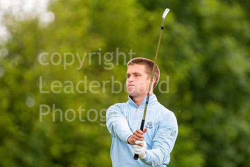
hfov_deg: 2.4
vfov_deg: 1.6
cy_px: 90
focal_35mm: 842
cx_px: 105
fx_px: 5849
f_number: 5.6
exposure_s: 1/1250
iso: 1250
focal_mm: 480
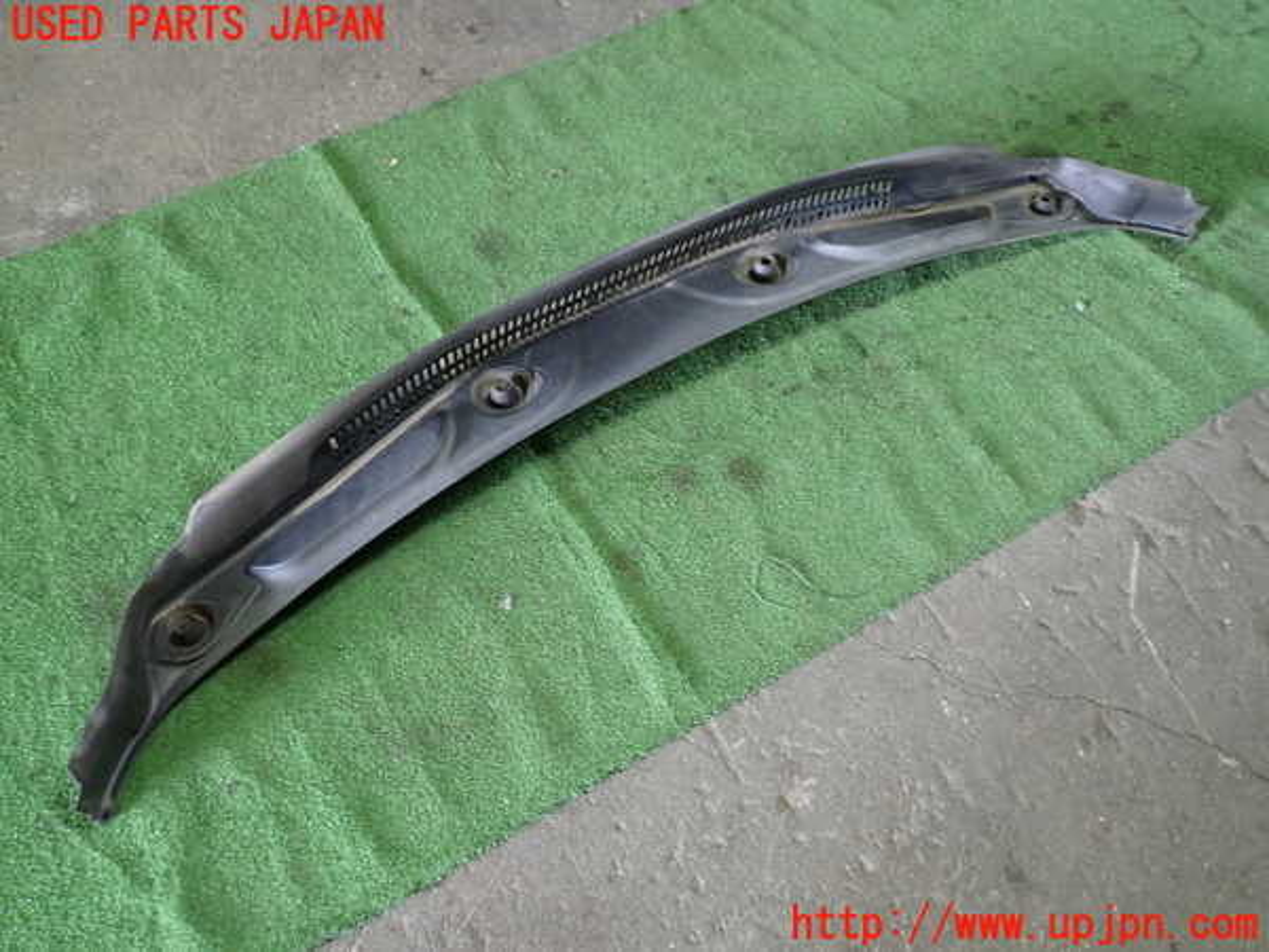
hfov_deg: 60.0
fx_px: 1100
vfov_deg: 46.8
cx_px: 634
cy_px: 476
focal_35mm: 30
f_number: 2.3
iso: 320
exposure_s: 1/30
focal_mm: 5.4
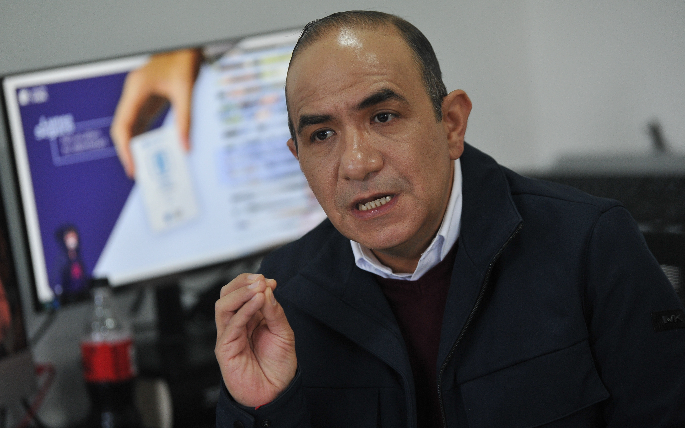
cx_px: 341
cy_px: 208
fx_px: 2483
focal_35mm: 133
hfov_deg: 15.7
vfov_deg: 9.9
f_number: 2.8
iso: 2000
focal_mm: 130
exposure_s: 1/500
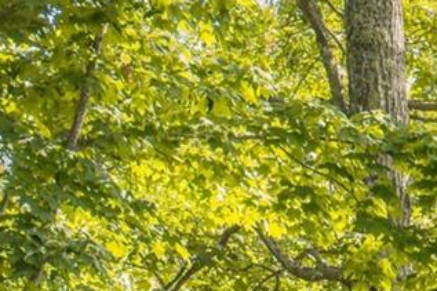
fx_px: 2196
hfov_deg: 9.6
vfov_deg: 6.7
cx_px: 1172
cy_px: 930
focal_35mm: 181
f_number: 2.8
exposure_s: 1/1000
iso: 400
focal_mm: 14.45
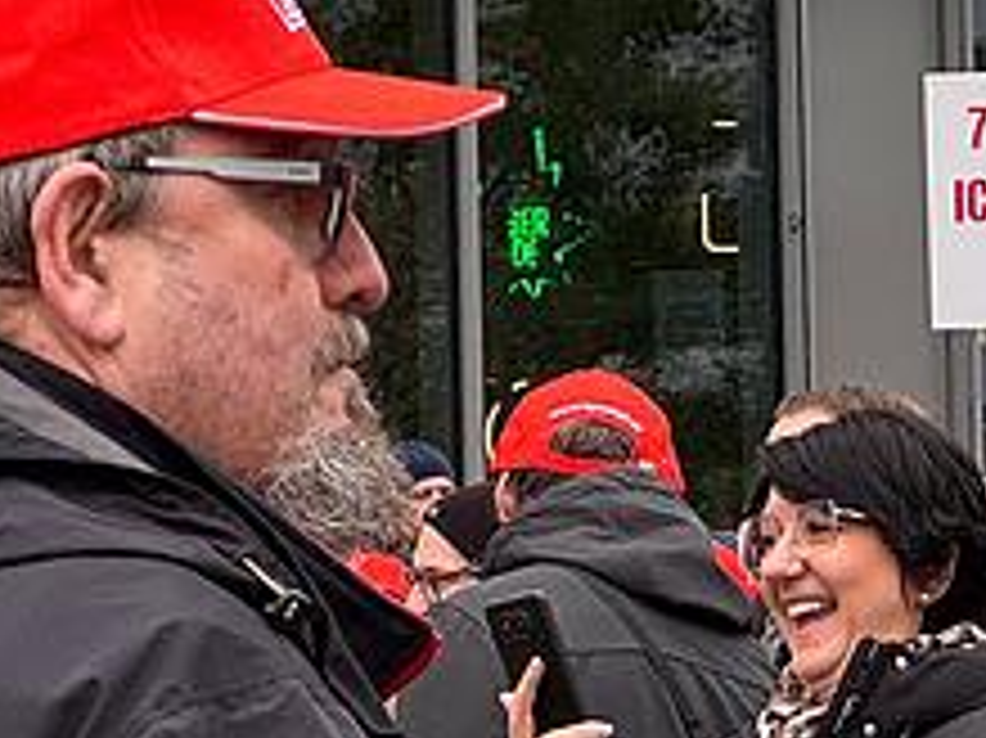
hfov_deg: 7.0
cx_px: 991
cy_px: 158
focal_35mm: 281
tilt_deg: +3.0
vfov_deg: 5.3
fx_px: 8000
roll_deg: +2.0
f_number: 2.8
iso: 40
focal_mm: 9
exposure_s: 1/99
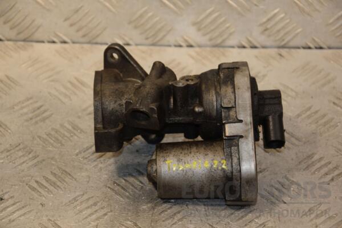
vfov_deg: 11.4
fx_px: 1140
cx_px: 171
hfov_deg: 17.1
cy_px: 114
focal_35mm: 120
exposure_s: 1/200
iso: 800
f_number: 5.3
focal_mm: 80
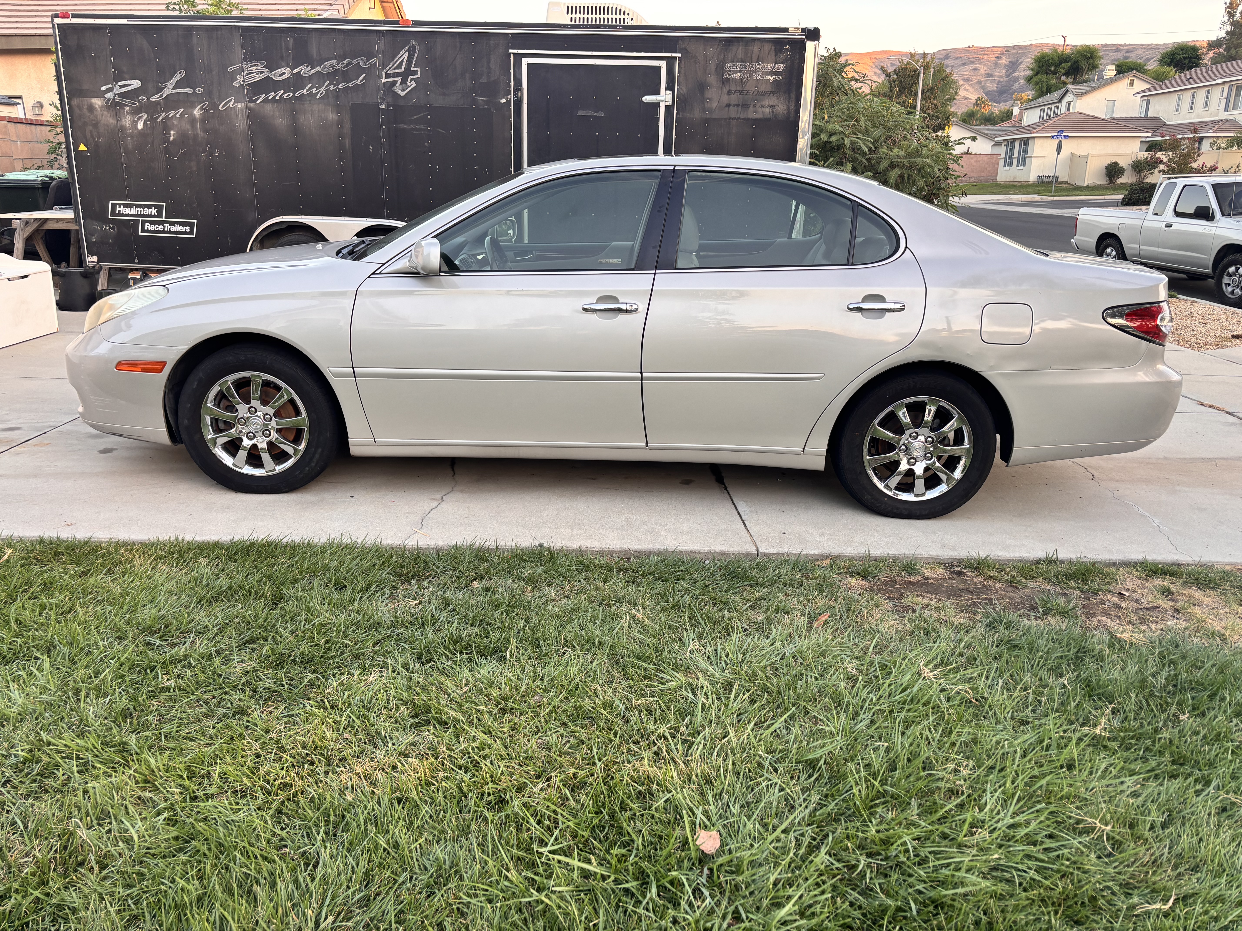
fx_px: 933
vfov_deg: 53.1
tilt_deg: -17.8
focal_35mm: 26
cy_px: 466
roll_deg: -0.1
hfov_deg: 67.3
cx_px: 621
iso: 80
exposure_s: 1/121
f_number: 1.6
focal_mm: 5.96
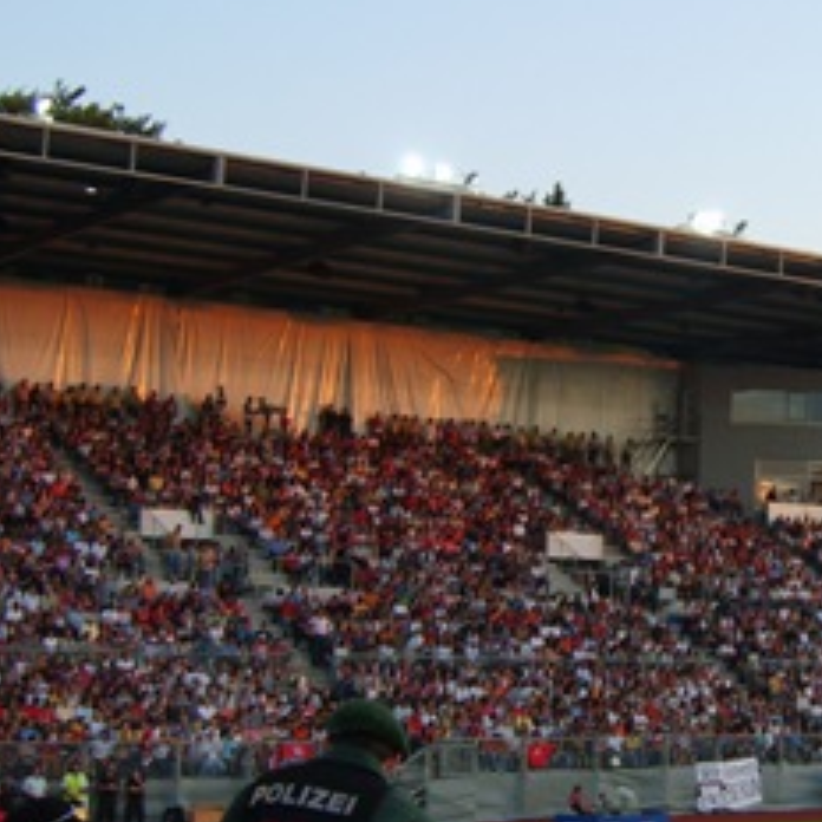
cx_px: 776
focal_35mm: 80
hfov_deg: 21.1
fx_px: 2149
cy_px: 478
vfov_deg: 21.6
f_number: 2.8
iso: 50
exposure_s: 1/90
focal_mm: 7.4
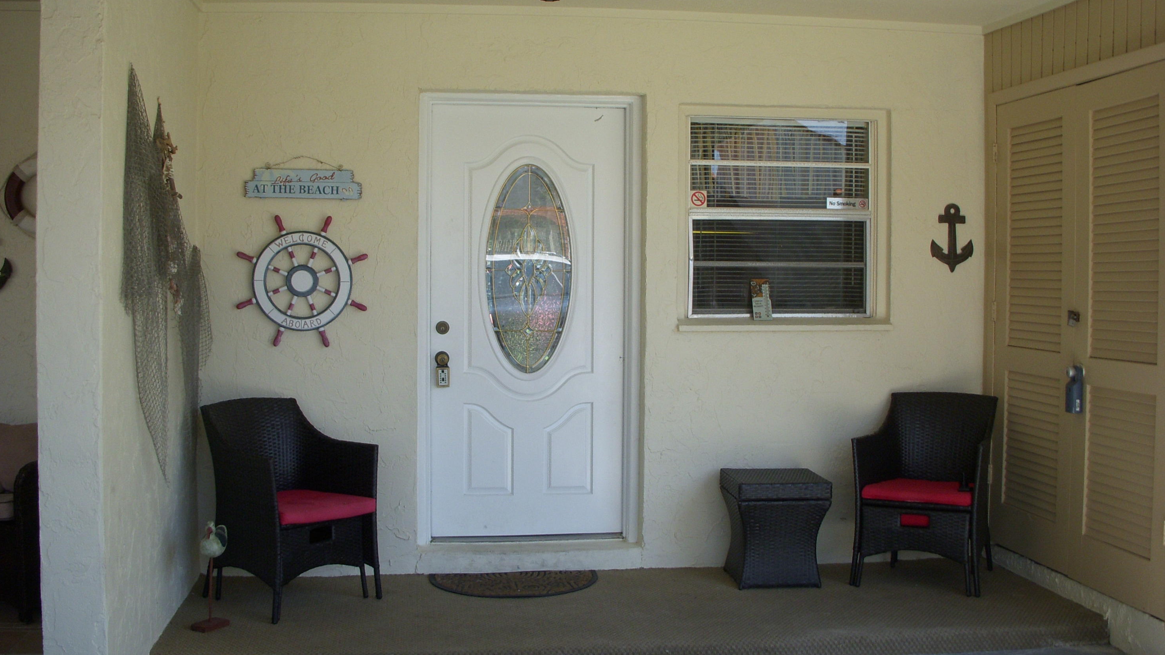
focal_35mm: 42
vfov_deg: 28.3
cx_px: 583
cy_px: 296
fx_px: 1297
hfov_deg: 48.4
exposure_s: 1/200
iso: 100
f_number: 3.3
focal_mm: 6.3
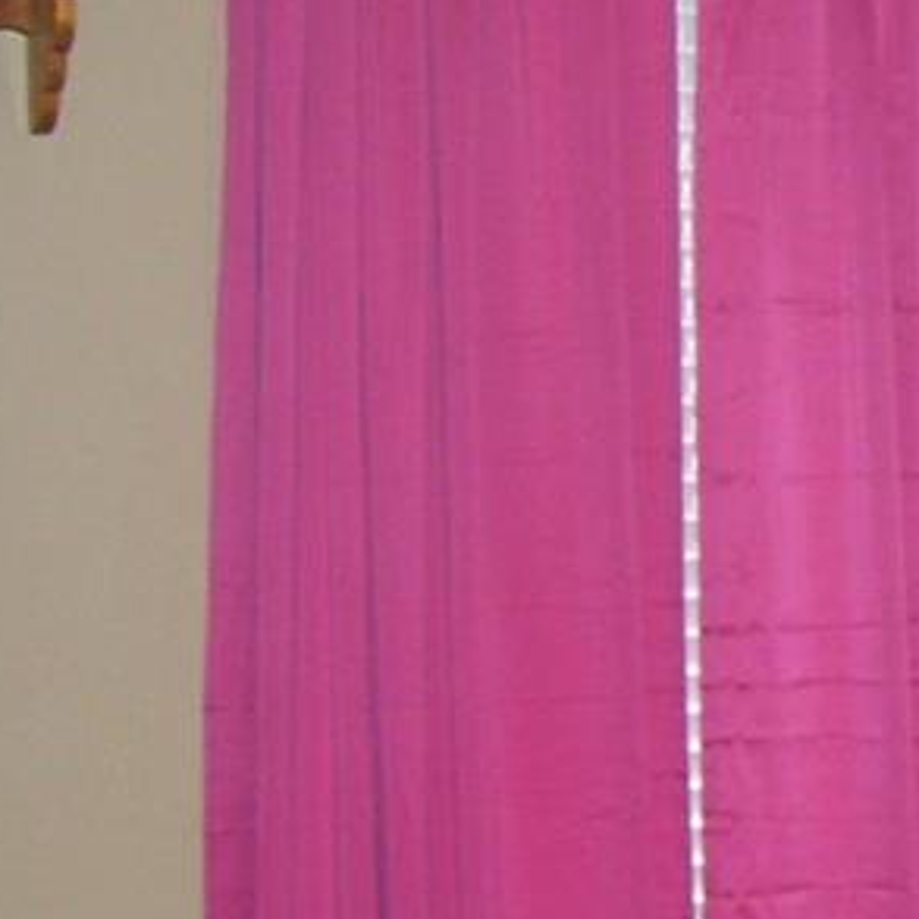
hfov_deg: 14.4
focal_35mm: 111
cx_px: 1477
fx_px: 3334
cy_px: 693
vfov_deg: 15.6
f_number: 2.7
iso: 200
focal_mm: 6
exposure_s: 1/60
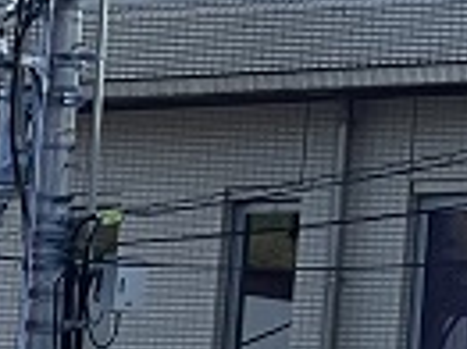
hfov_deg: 4.0
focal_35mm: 479
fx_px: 6456
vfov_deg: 3.1
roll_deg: -2.3
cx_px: 1381
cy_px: -525
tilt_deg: +11.1
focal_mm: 9
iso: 32
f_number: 2.8
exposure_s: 1/769
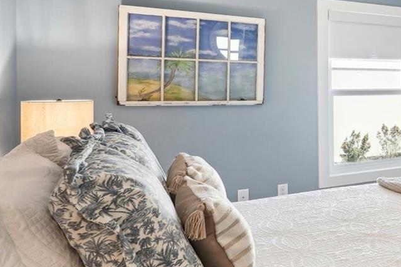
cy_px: 89
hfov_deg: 35.9
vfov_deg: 33.1
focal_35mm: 40
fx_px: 445
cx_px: 497
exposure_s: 1/10
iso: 400
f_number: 8
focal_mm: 16
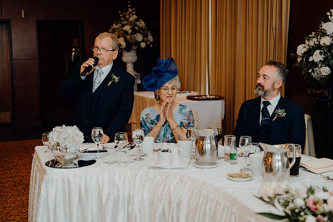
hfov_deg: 36.9
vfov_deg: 25.1
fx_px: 500
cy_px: 111
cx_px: 166
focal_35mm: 54
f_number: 2.8
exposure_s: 1/200
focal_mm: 54
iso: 1250
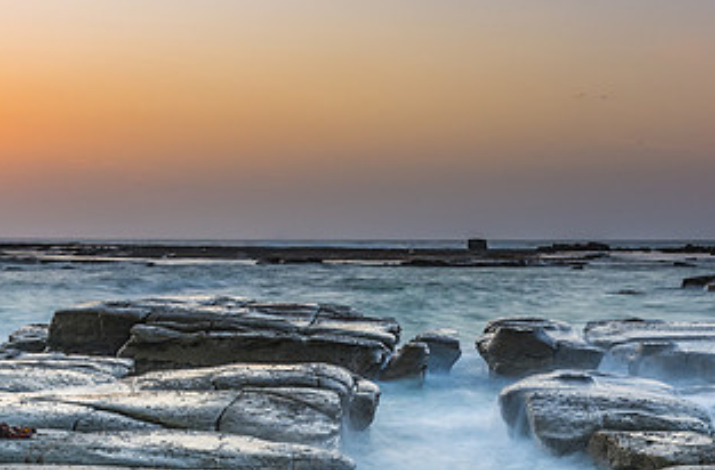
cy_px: 365
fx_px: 1325
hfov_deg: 30.0
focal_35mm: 67
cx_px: 475
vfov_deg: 20.0
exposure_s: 2
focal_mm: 24
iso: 200
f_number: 8
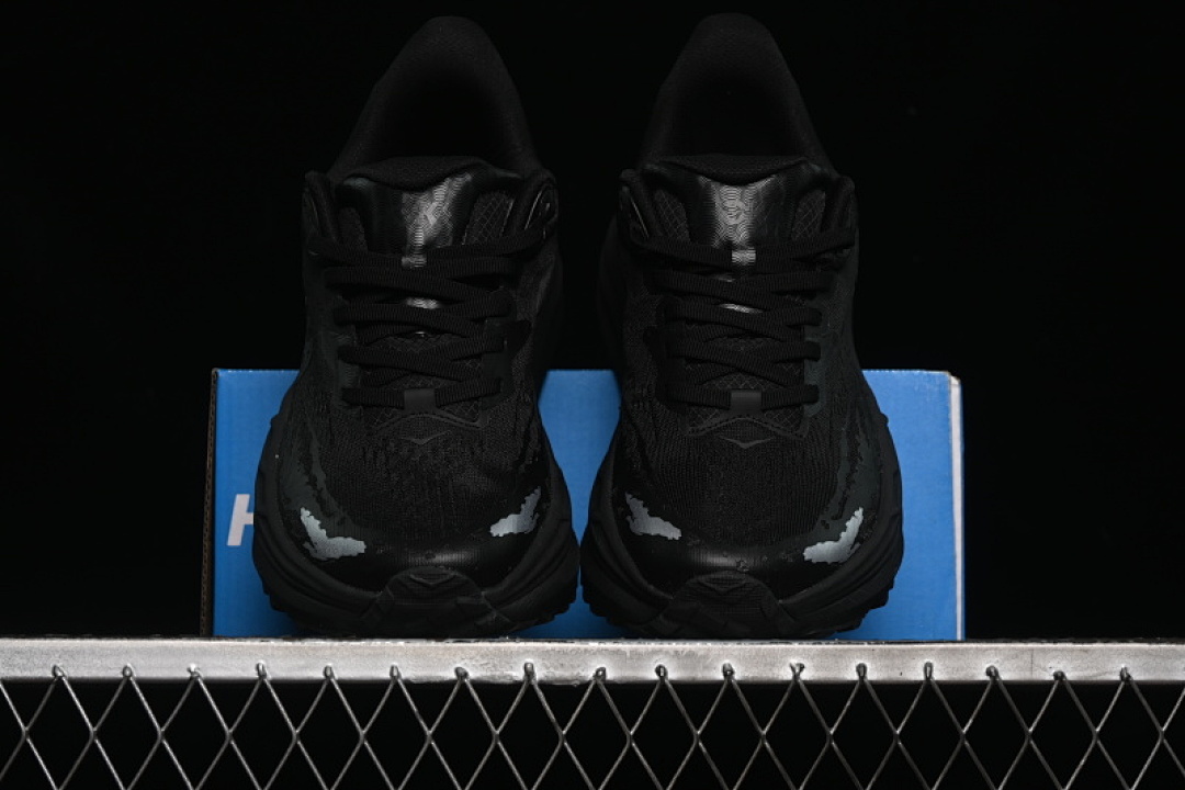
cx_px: 592
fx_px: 2469
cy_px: 395
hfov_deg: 27.0
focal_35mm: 75
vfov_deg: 18.2
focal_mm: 50
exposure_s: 1/50
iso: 160
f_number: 6.3
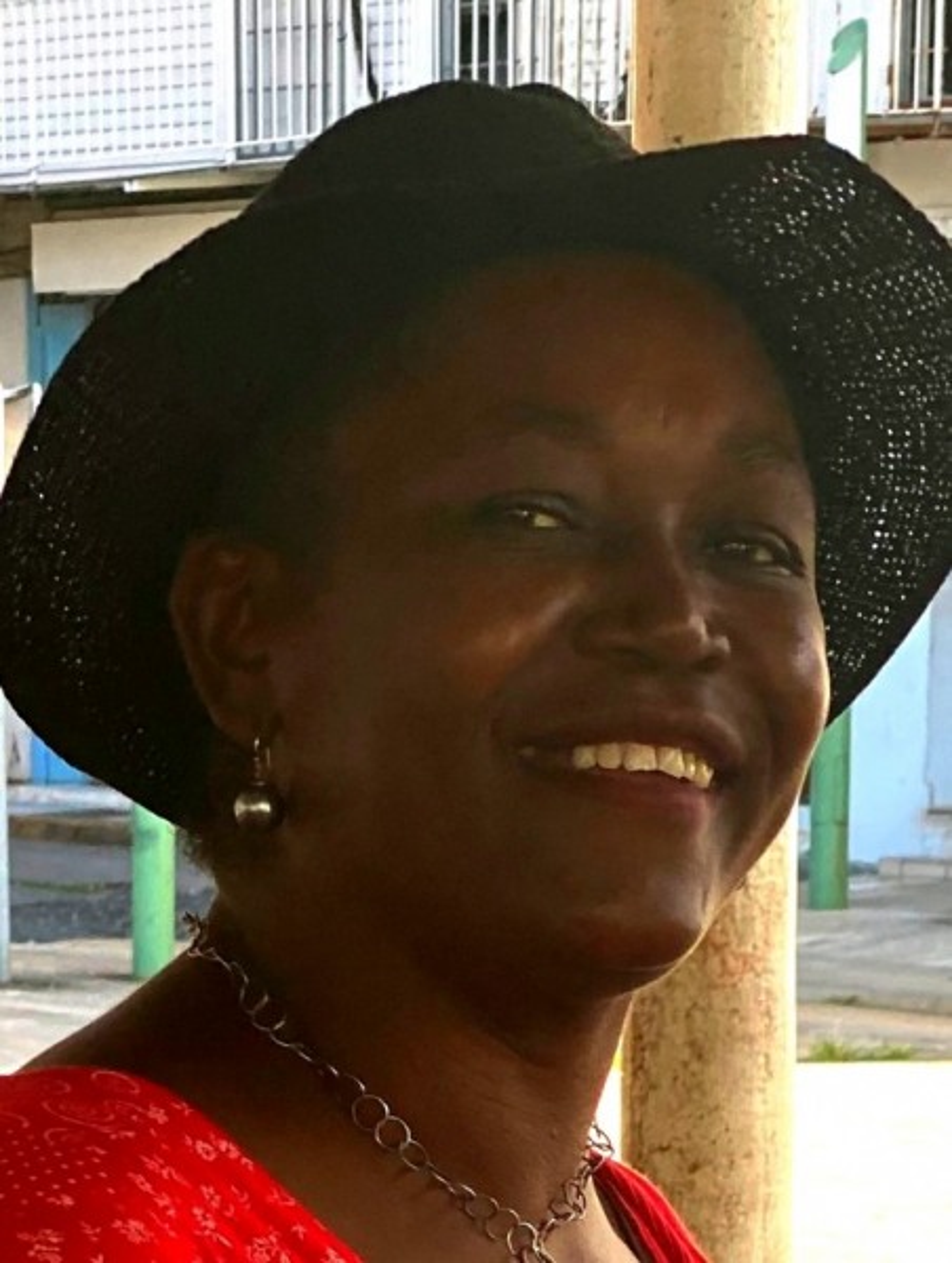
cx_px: 476
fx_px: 1901
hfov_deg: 28.1
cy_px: 632
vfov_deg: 36.8
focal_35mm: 52
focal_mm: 6
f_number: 2
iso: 25
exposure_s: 1/122
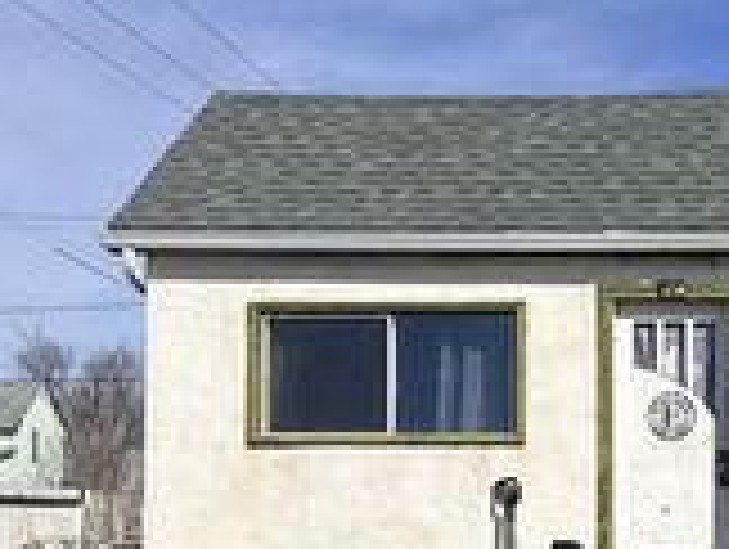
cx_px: 756
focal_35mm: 74
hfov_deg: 24.9
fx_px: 1561
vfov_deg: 19.5
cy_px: 506
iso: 80
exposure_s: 1/11905
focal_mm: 6.76
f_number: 1.78
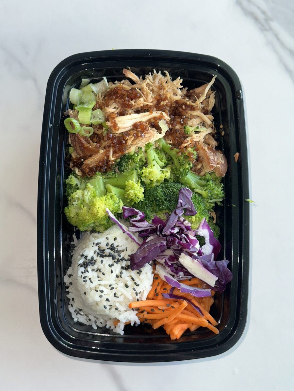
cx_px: 147
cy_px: 196
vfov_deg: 39.7
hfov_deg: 30.3
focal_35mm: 48
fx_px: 544
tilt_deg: -81.2
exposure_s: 1/56
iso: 40
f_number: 1.78
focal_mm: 6.86
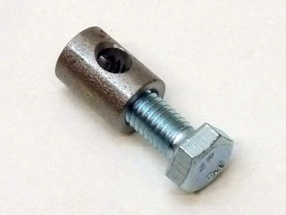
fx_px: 645
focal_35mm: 78
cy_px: 108
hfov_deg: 25.0
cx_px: 143
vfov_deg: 18.9
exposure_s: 1/25
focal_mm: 12.8
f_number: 4.2
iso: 400
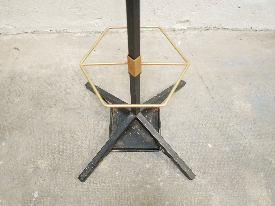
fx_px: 318
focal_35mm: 40
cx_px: 138
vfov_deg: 36.0
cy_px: 103
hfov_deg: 46.8
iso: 1250
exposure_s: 1/60
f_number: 1.7
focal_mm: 20
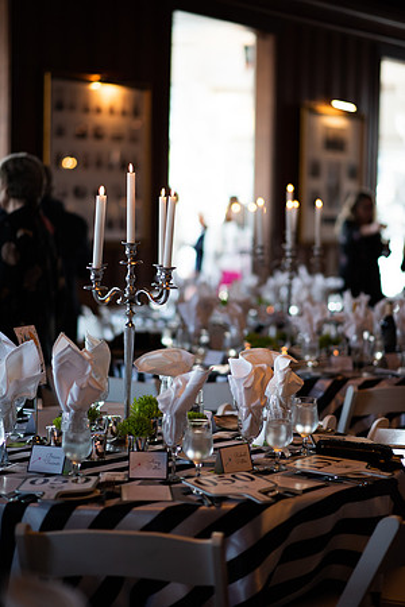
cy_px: 304
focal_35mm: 85
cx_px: 202
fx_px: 1434
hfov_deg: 16.1
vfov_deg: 23.9
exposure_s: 1/400
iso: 640
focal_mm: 85
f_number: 2
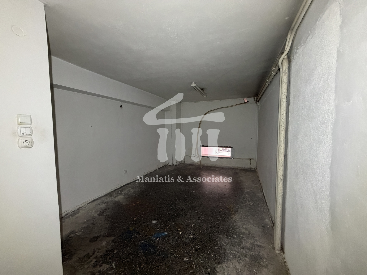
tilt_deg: -3.5
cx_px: 184
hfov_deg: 102.1
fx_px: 148
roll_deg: -0.5
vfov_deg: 85.7
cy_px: 138
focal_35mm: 14
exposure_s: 1/60
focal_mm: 2.22
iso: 640
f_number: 2.2
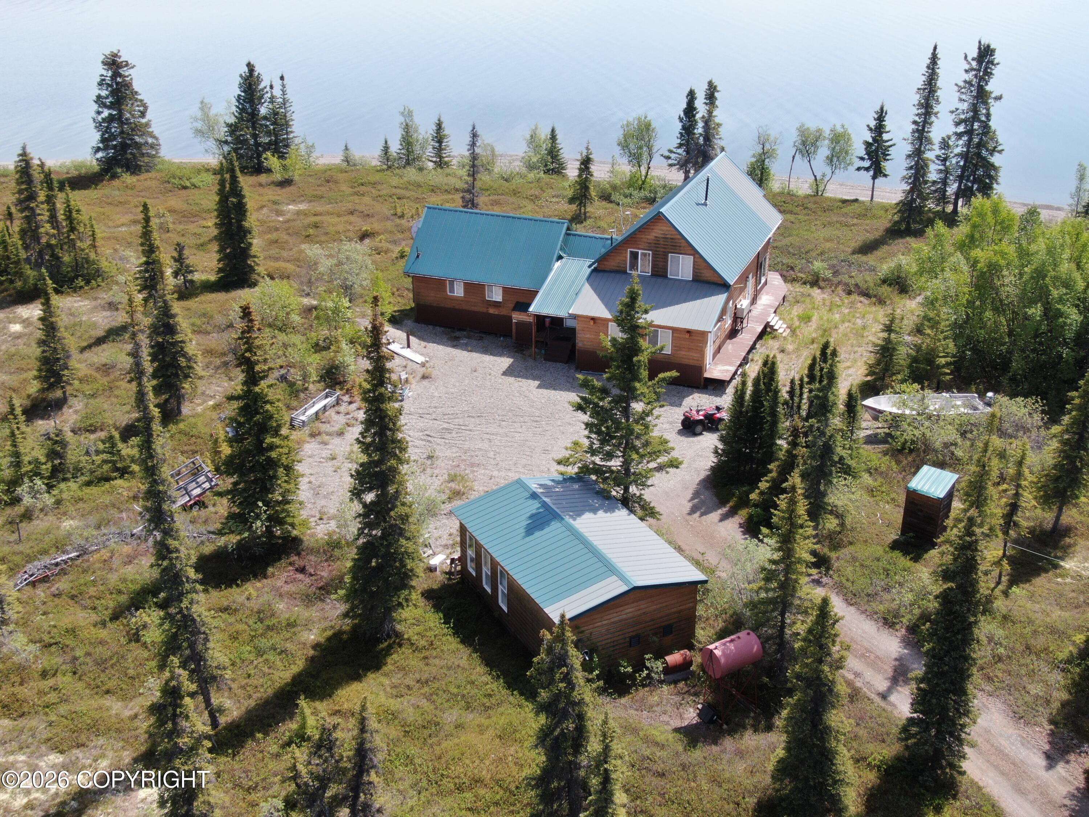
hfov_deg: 43.9
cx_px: 544
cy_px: 408
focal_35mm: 43
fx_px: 1353
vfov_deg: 33.6
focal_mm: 7.39
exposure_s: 1/400
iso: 100
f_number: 3.6
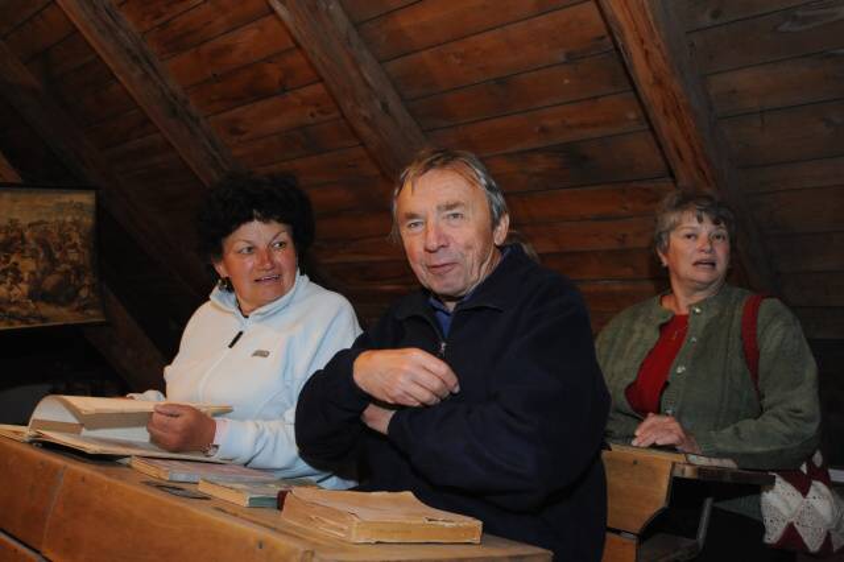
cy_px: 281
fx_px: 820
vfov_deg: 37.8
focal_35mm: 35
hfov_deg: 54.5
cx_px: 422
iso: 4000
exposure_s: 1/25
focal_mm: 35
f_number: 8
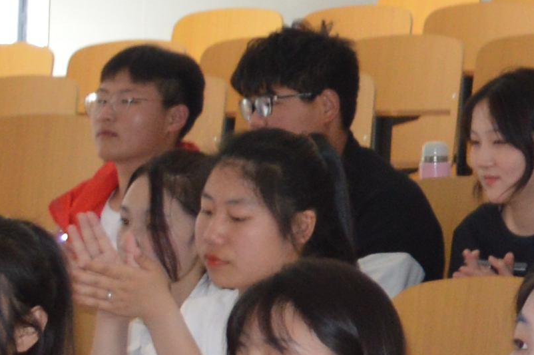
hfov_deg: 8.1
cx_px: 1469
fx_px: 3334
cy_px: -292
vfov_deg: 6.0
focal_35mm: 225
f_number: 4
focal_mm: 20
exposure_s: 1/80
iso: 400
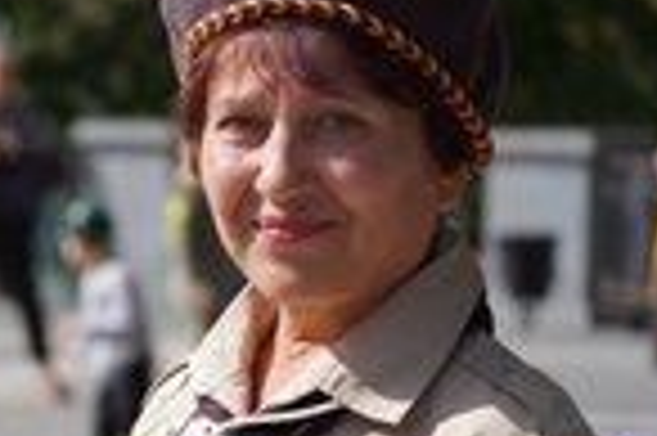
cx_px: -50
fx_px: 4102
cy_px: 384
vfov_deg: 6.1
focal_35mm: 225
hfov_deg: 9.1
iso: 125
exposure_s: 1/640
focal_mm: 82
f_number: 4.5
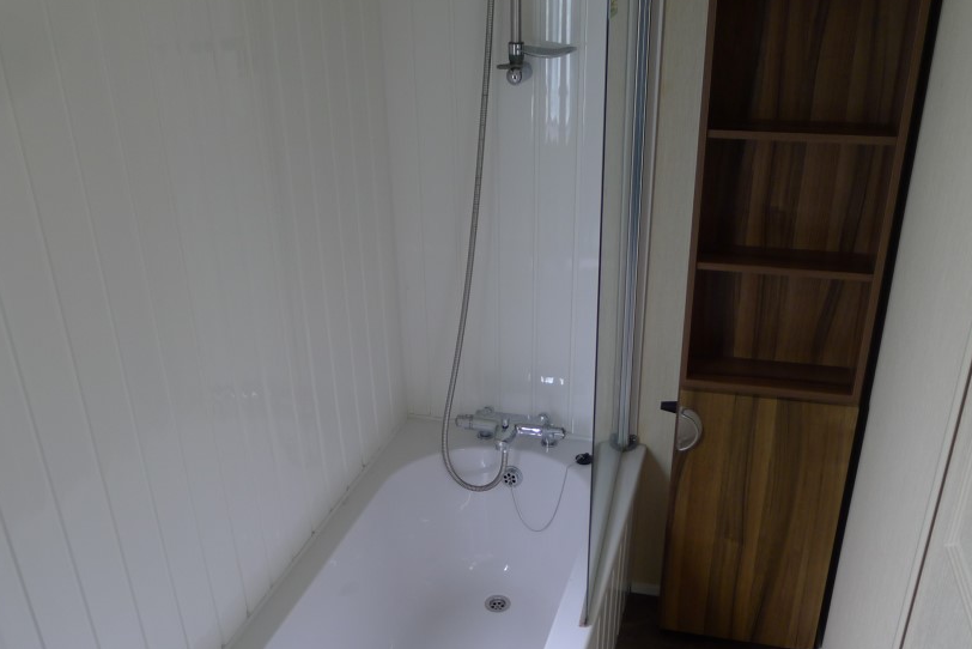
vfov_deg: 38.4
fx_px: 918
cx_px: 483
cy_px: 443
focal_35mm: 34
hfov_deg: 55.8
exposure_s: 1/60
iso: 80
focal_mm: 5.1
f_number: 2
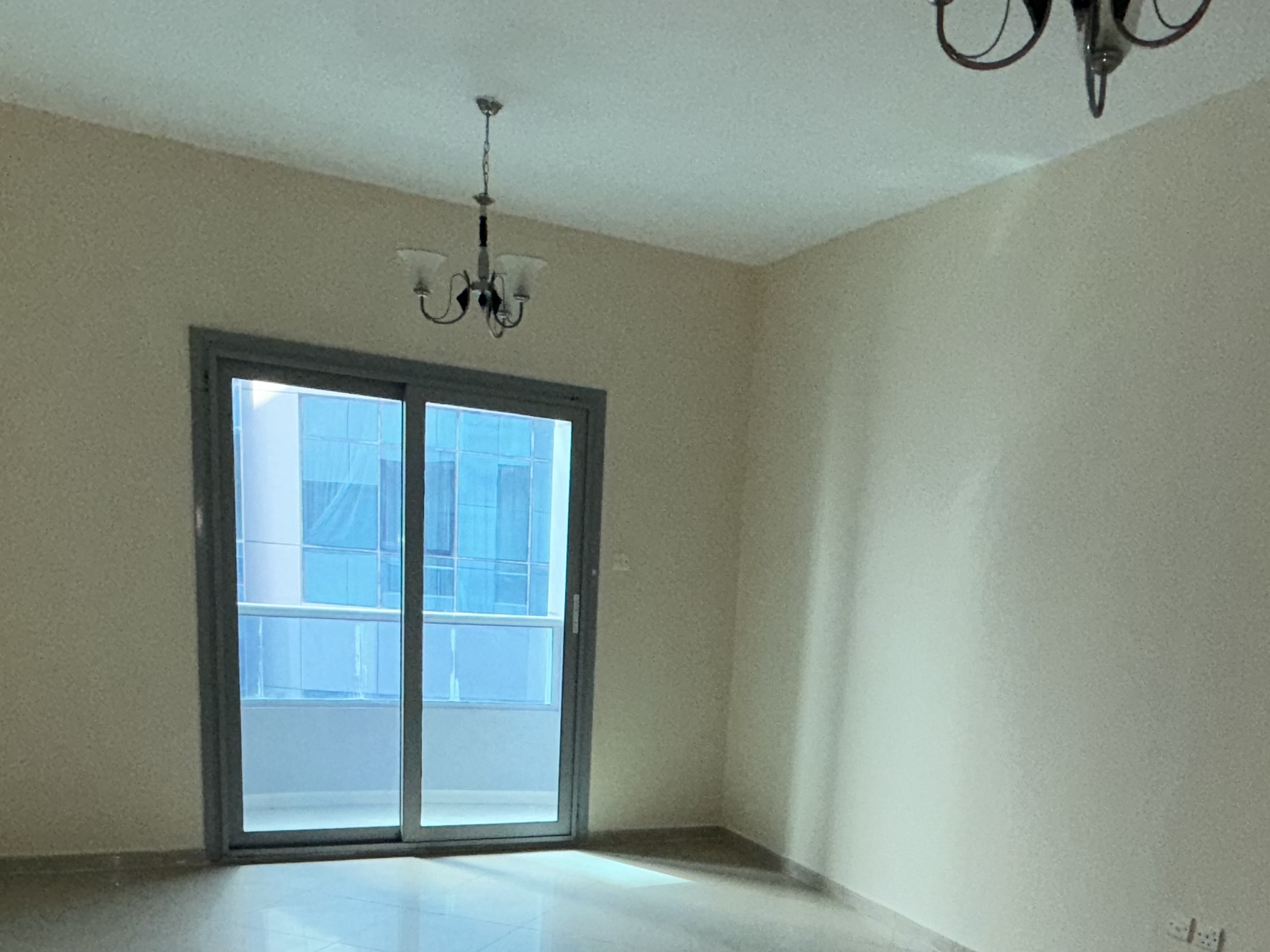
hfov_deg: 56.4
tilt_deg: -13.0
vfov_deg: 41.0
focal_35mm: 32
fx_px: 1174
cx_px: 766
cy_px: 842
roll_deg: -4.8
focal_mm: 2.22
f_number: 2.2
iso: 100
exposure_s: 1/121
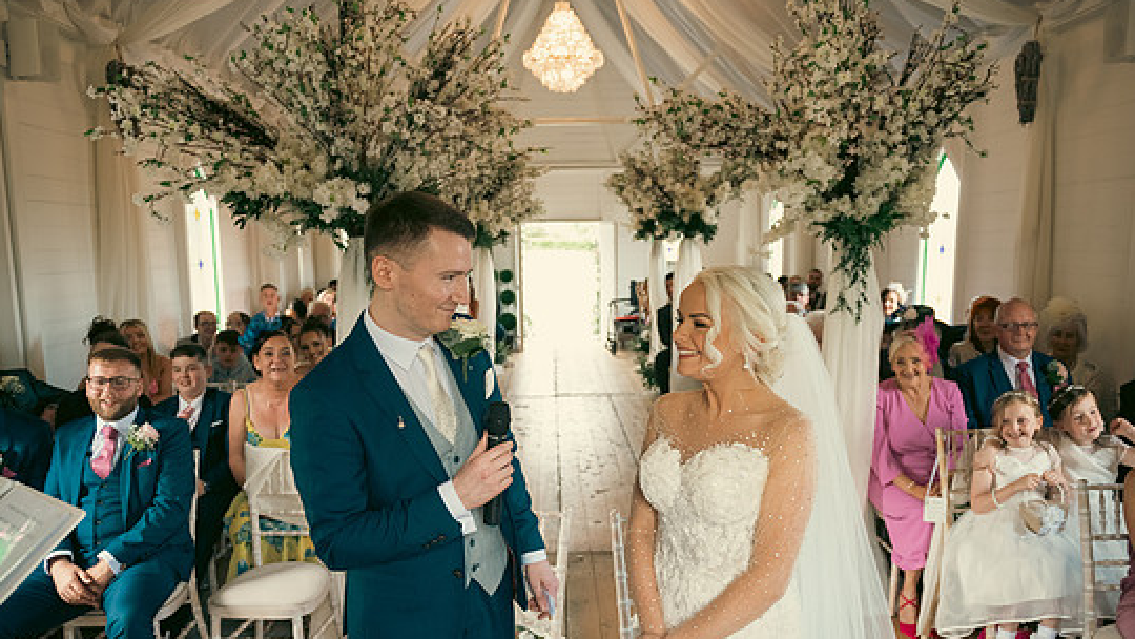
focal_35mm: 27
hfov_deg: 69.8
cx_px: 570
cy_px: 396
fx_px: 813
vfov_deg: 42.6
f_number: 3.5
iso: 640
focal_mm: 24
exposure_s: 1/160
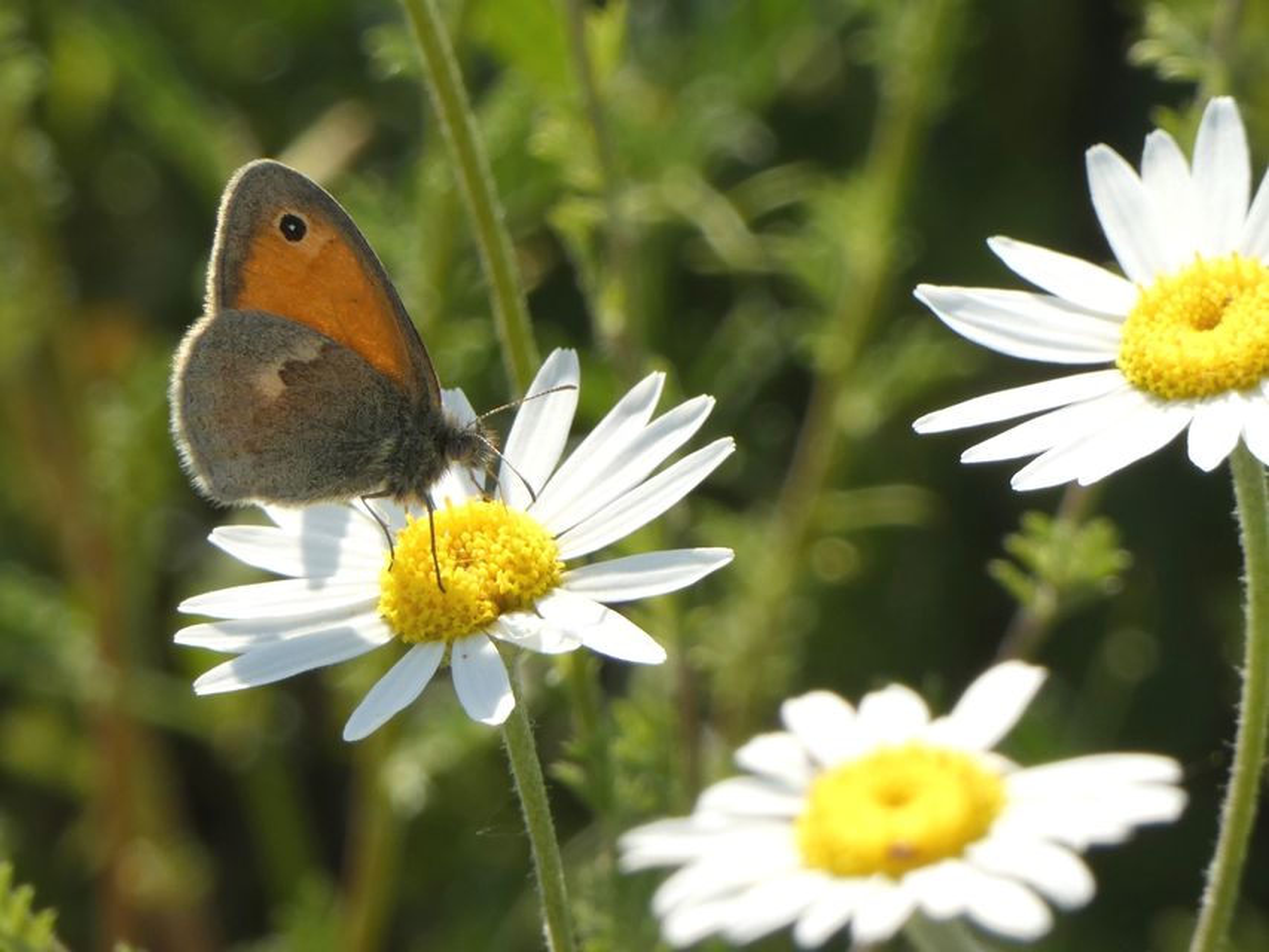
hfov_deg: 5.5
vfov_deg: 4.1
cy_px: 476
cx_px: 634
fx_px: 13273
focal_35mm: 362
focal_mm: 64.9
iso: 80
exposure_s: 1/125
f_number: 5.6
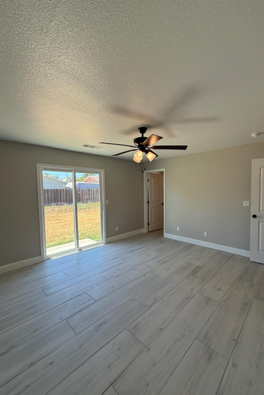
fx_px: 165
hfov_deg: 77.2
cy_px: 199
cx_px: 141
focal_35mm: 15
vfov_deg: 100.4
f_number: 2.2
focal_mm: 2.22
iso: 64
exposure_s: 1/236
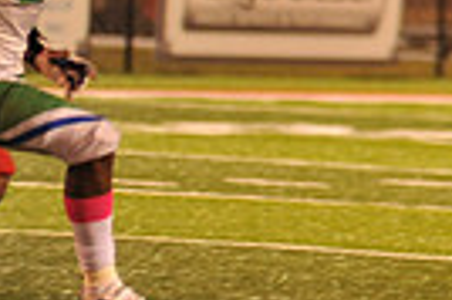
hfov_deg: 2.4
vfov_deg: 1.6
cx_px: 837
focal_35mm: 864
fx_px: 10835
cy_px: -10
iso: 2000
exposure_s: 1/200
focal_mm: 200
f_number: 2.8
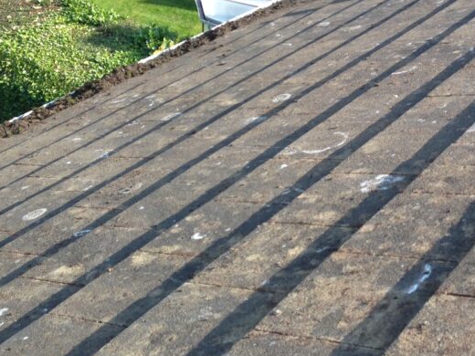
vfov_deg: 22.4
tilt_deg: -28.4
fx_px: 892
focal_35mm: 65
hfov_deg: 29.4
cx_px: 352
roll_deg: -6.2
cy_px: 87
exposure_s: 1/396
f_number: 2.4
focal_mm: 4.12
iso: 50
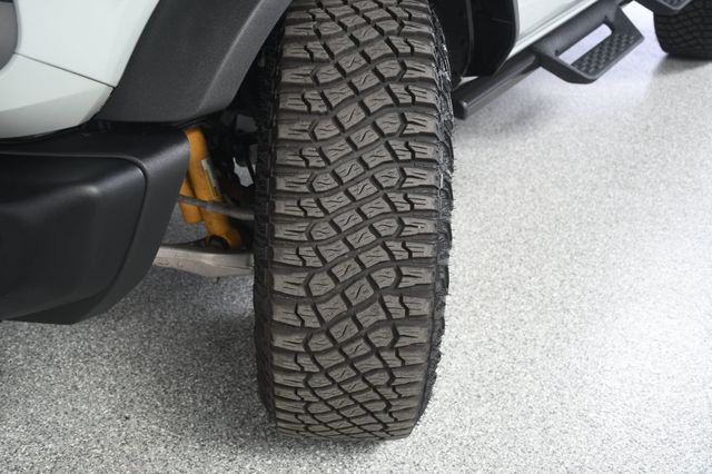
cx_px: 356
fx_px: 890
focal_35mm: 45
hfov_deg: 43.6
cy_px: 237
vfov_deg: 29.8
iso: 100
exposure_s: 1/160
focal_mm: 30
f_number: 4
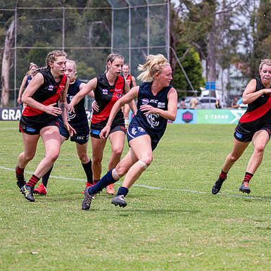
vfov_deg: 8.1
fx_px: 1904
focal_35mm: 215
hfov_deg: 8.1
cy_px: 149
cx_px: 176
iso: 800
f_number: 6.3
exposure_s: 1/2000
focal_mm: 150
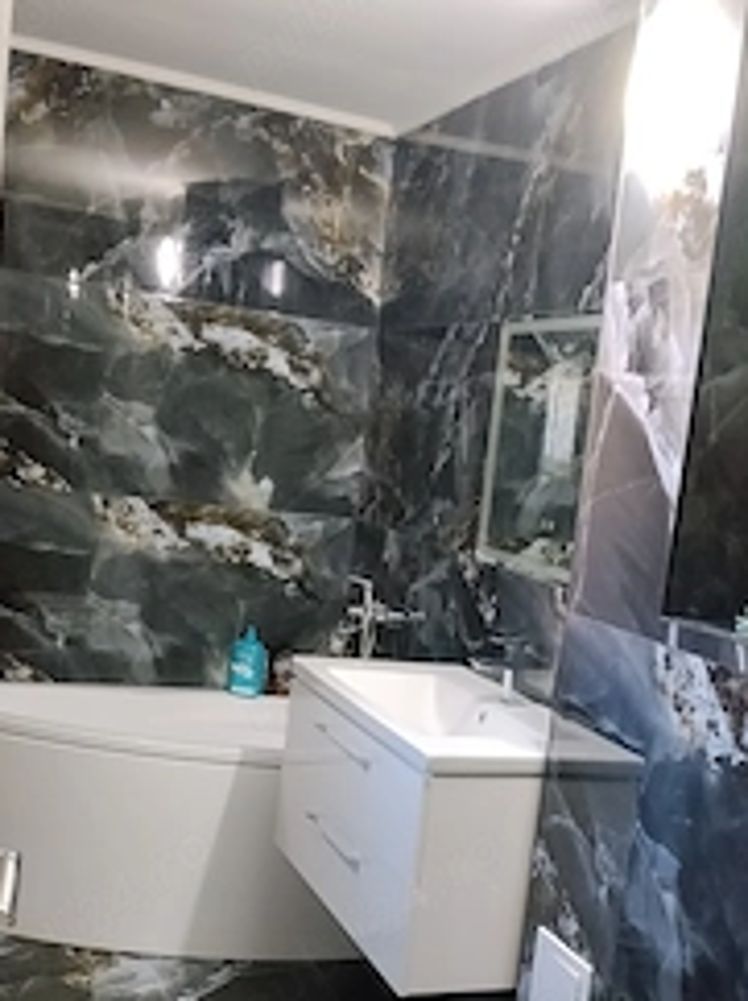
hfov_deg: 29.9
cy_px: 682
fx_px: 1385
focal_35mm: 48
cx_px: 512
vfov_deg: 39.1
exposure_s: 1/20
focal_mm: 4.22
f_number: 1.8
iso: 400
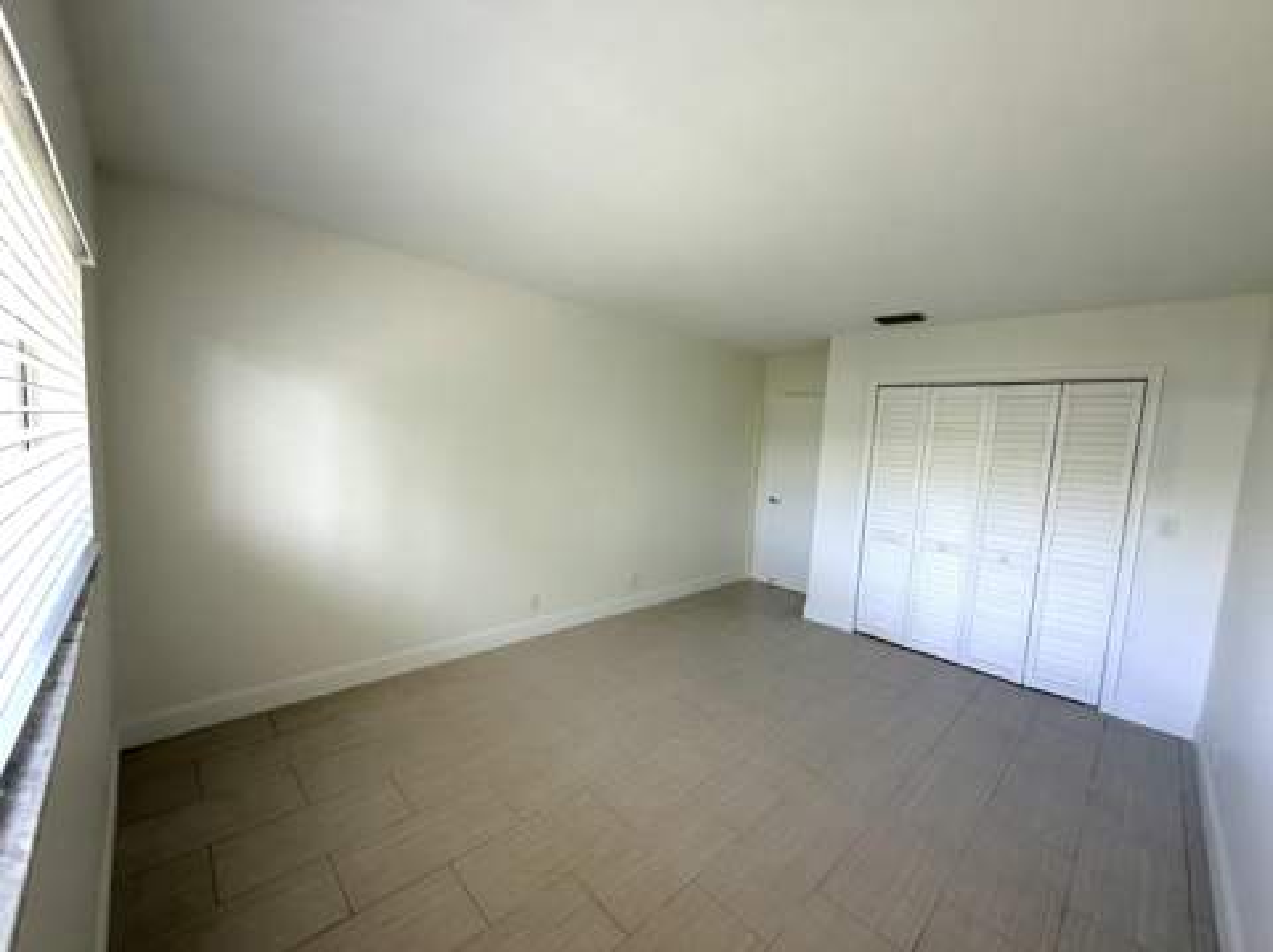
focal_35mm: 14
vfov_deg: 85.6
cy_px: 476
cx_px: 636
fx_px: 514
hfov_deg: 102.1
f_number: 2.2
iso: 160
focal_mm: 2.22
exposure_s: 1/121
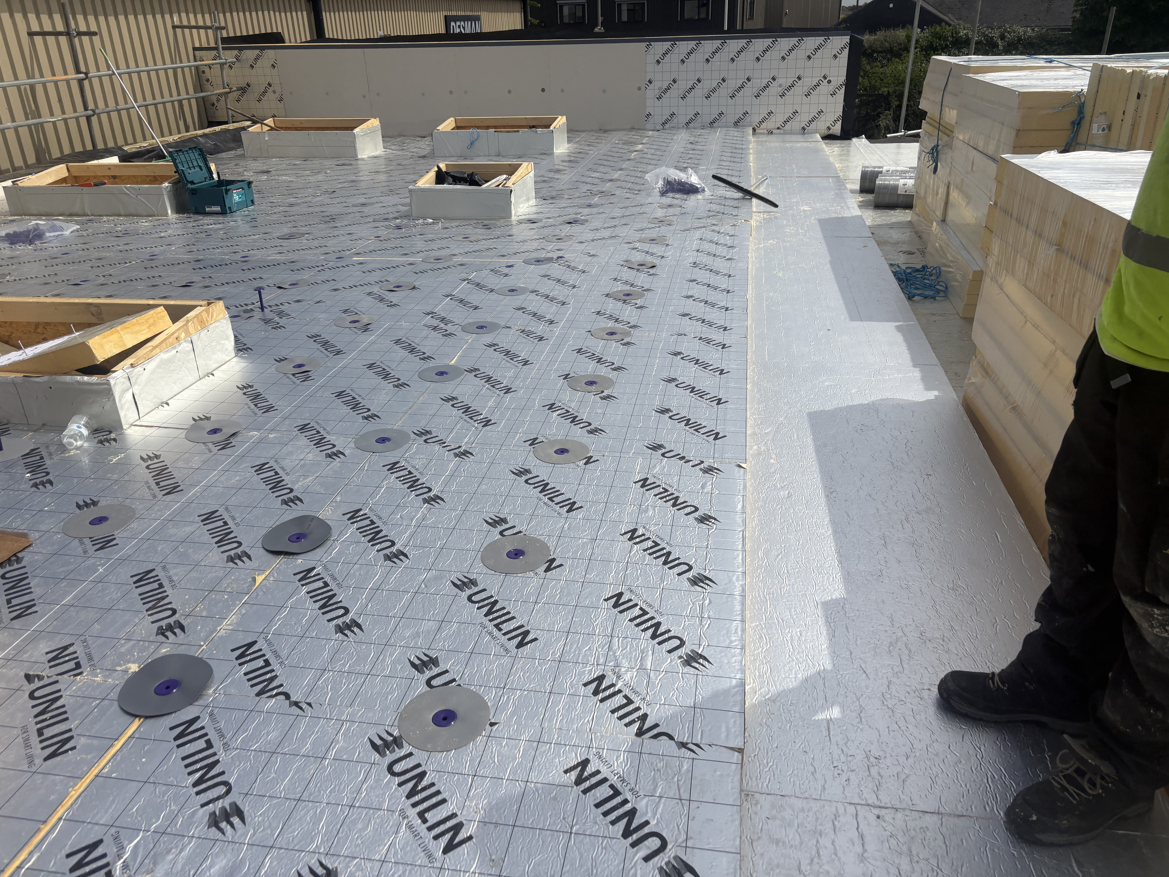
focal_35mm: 26
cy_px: 438
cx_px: 584
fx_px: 878
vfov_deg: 53.1
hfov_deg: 67.3
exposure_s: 1/10101
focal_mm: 5.96
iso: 50
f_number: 1.6
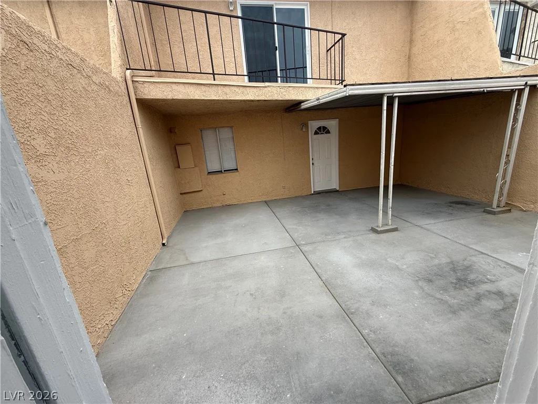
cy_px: 202
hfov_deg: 102.1
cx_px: 269
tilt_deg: -14.6
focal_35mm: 14
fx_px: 218
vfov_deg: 85.7
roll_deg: +5.4
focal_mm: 2.22
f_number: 2.2
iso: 50
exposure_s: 1/619
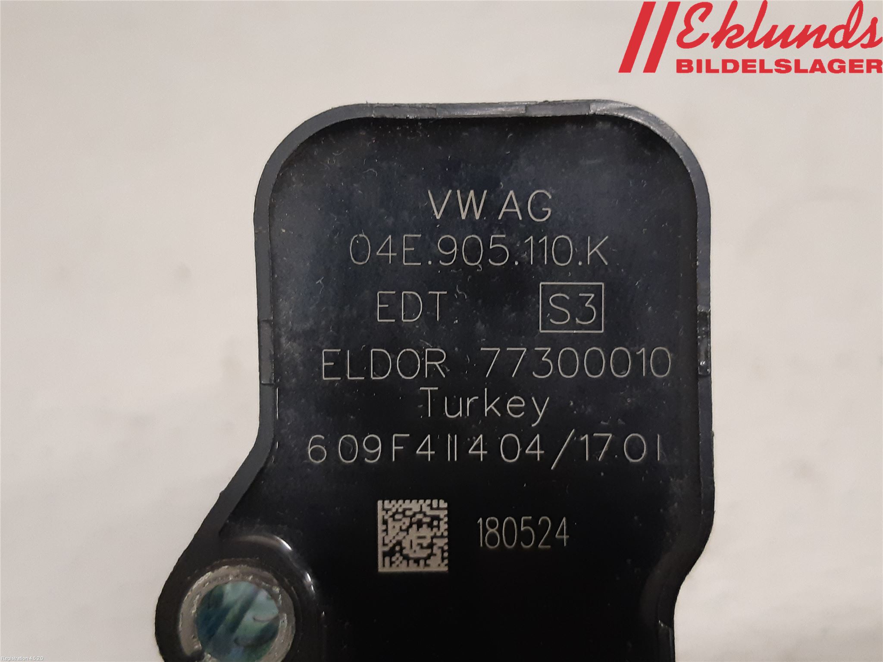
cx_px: 442
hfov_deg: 67.3
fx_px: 663
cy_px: 331
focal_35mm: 26
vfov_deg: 53.1
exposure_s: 1/50
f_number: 1.7
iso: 200
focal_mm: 3.93
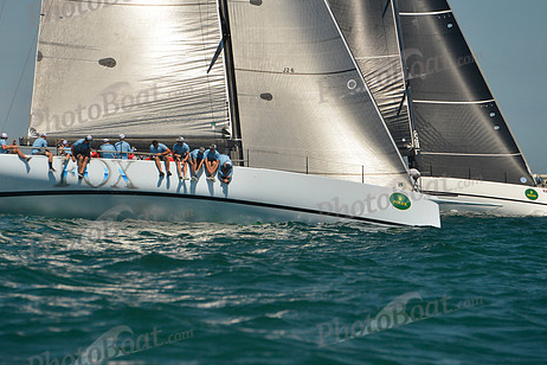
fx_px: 3814
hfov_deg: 8.2
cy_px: 151
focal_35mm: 251
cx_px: 256
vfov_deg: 5.5
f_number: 7.1
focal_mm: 200
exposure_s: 1/1600
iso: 400
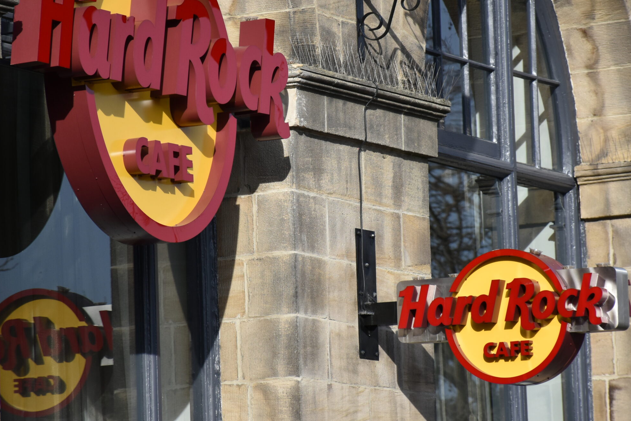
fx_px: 4785
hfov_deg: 7.5
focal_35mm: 273
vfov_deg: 5.0
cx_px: 309
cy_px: 157
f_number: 5.6
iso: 400
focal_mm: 140
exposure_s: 1/1600
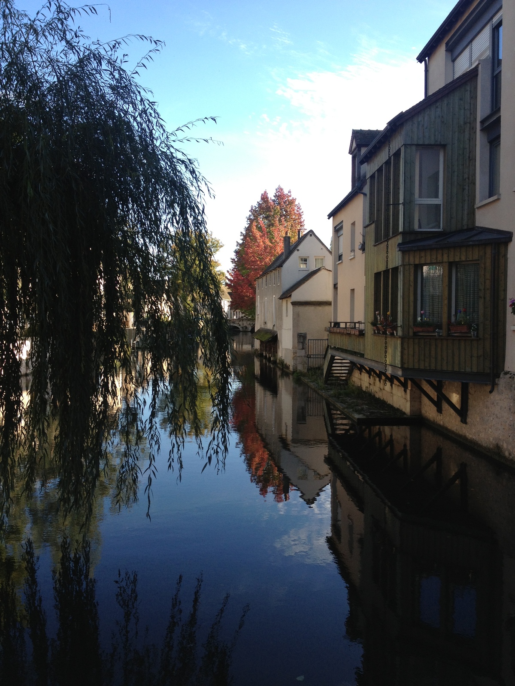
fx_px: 694
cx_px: 258
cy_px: 343
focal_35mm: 35
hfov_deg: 40.7
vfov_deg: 52.6
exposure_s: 1/383
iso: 50
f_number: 2.4
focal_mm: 4.28
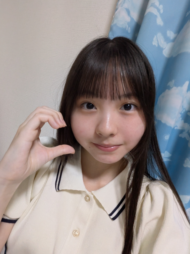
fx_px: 154
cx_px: 95
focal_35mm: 21
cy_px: 127
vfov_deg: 79.0
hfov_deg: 63.4
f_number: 2.2
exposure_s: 1/60
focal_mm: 2.74
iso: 494
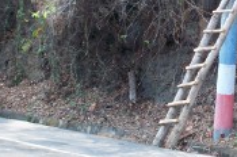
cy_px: -16
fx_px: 861
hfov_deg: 15.3
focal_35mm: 131
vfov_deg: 10.3
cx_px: 255
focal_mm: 9.7
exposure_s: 1/100
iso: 80
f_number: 4
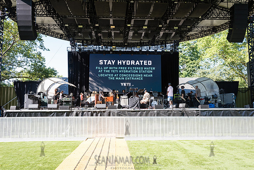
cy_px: 85
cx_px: 127
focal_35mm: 29
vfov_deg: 45.0
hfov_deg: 63.6
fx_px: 205
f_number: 8
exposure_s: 1/320
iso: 1000
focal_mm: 29
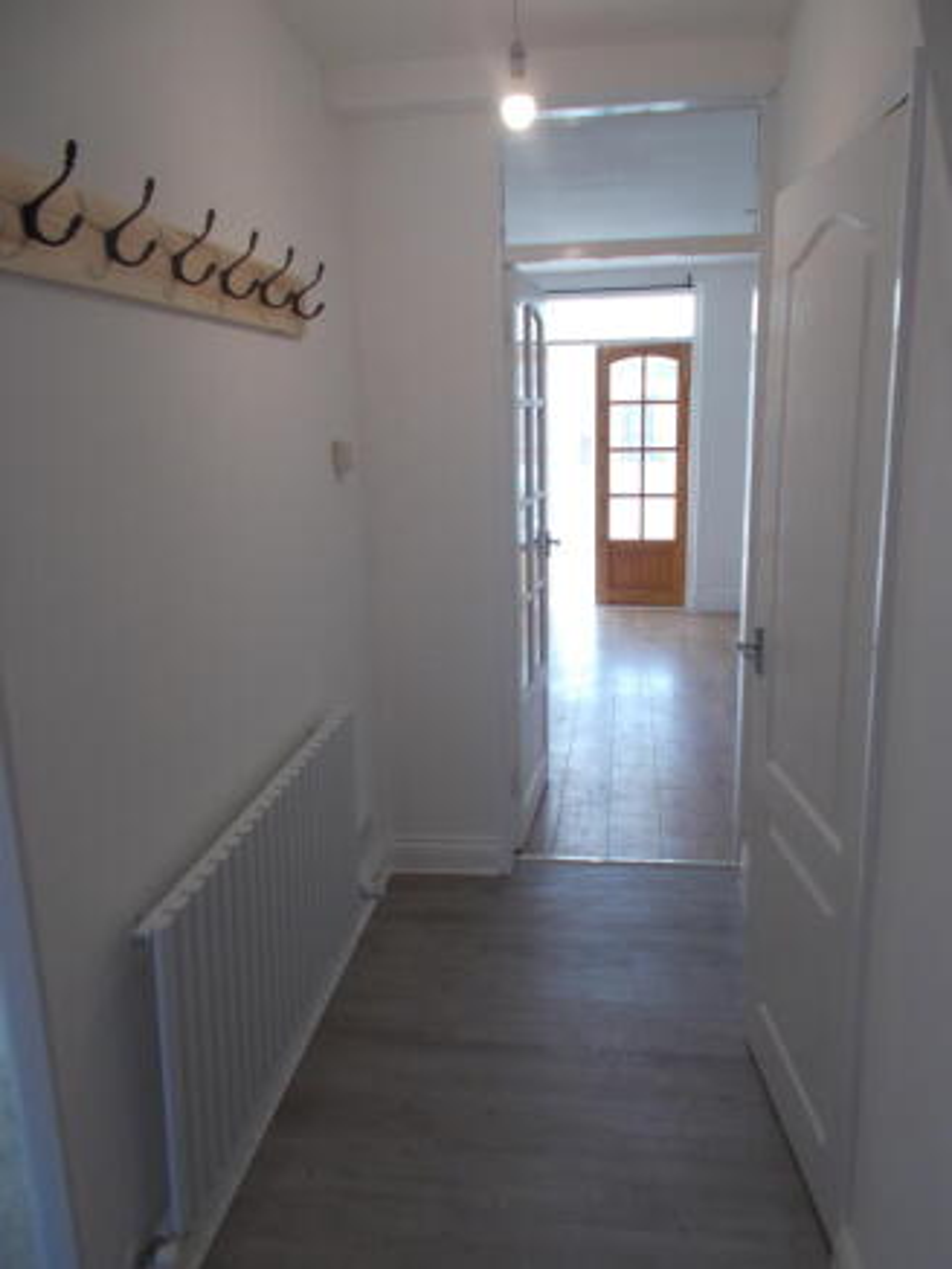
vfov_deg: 67.3
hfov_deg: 53.1
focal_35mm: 26
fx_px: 953
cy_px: 634
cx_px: 476
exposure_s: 1/30
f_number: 3.2
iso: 80
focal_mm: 4.6
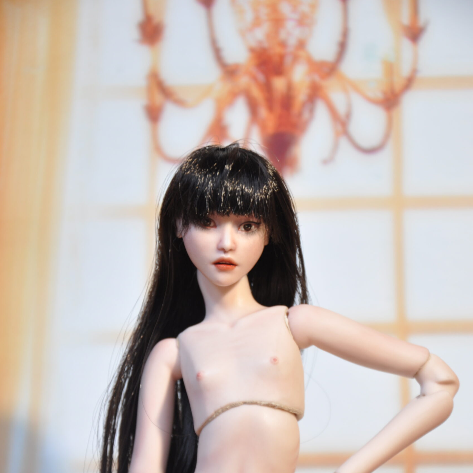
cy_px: 355
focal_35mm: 135
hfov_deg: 12.9
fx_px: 2087
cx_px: 236
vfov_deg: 12.9
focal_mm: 70
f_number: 5.3
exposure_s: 1/6
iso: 200
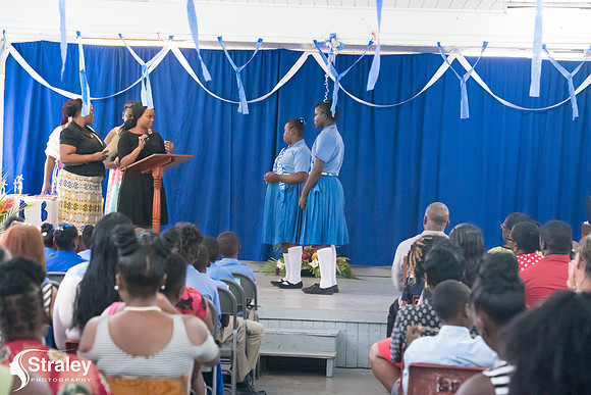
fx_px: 1675
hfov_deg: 20.0
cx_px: 296
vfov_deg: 13.4
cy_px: 198
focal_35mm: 102
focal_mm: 102
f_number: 6.3
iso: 18000
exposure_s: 1/200
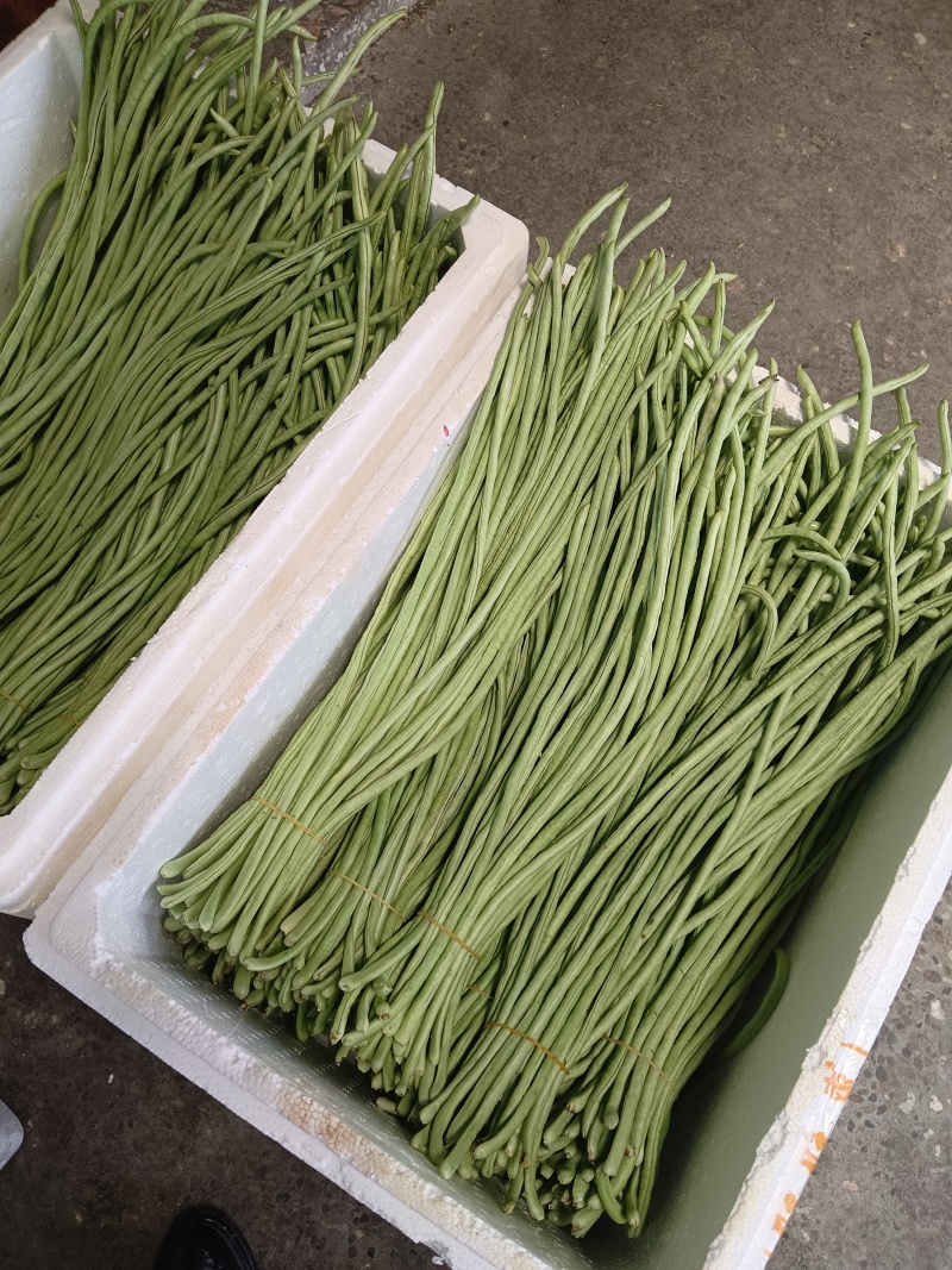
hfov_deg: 53.1
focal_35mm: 26
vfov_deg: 67.3
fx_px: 954
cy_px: 635
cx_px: 476
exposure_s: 1/107
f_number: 1.8
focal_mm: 4.05
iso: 100
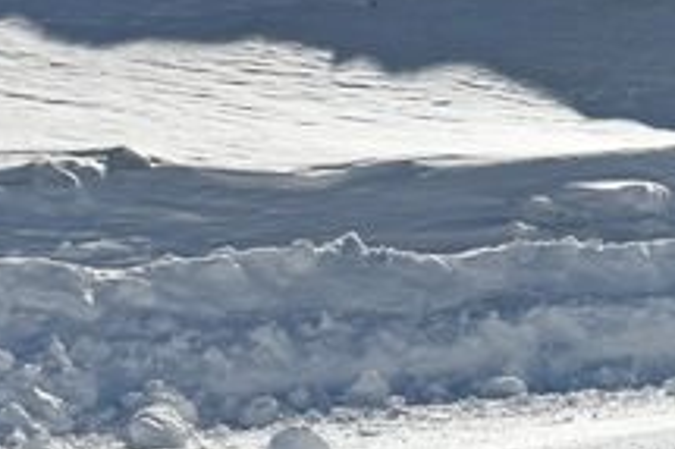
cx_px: 1859
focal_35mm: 179
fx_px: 3354
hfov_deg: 9.6
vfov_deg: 7.4
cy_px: -369
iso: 100
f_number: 8
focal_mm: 24
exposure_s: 1/320
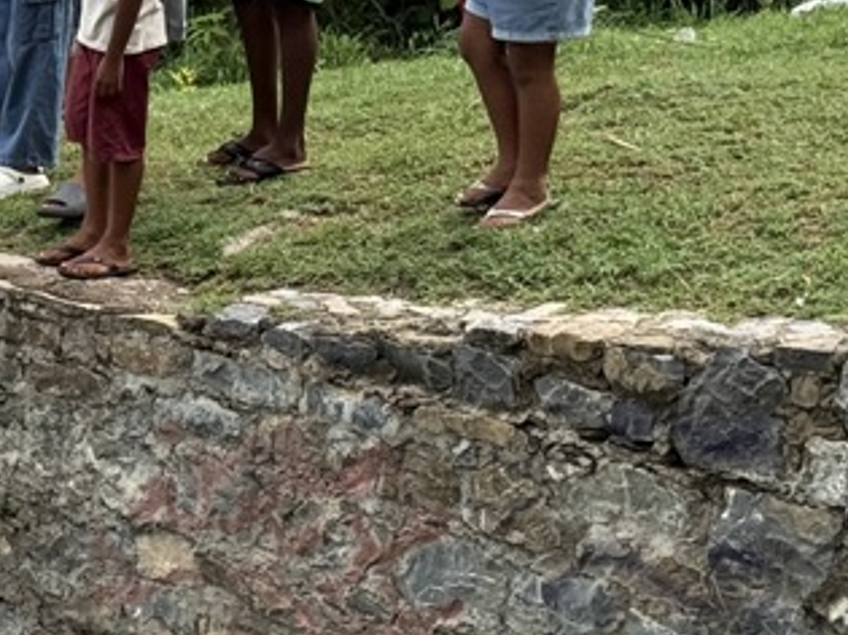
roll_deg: -1.7
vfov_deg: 9.5
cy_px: 164
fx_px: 3820
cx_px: -479
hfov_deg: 12.0
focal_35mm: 156
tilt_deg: -10.7
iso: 80
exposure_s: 1/2976
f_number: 1.78
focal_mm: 6.76
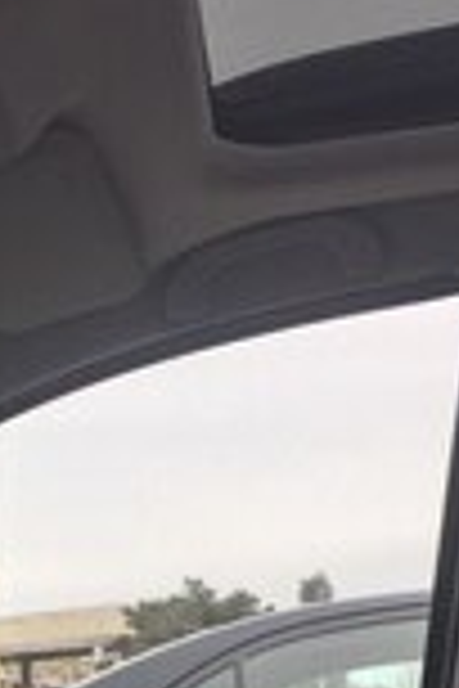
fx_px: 1874
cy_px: 935
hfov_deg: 13.7
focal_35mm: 98
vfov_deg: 19.0
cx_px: -40
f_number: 2.2
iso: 32
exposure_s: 1/694
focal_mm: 4.15
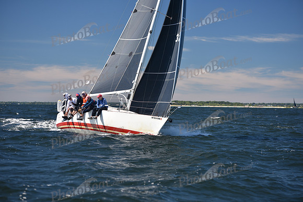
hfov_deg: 20.4
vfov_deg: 13.7
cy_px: 101
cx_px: 152
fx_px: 842
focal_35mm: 100
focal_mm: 100
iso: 200
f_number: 3.2
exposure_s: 1/1000
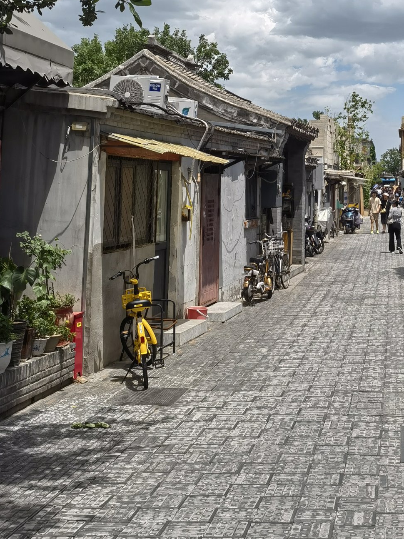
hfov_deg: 25.0
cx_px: 352
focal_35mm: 57
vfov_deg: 31.9
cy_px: 38
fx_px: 887
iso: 50
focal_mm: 5.54
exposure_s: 1/3333
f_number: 1.8
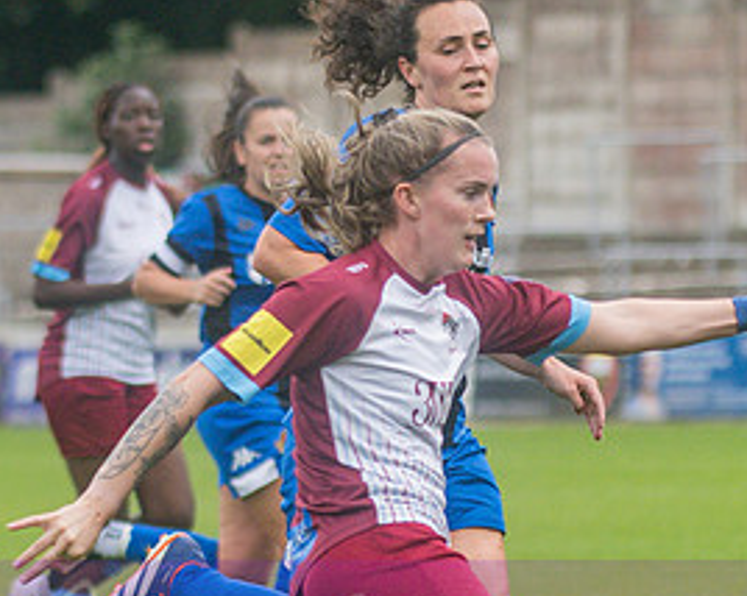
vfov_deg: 2.7
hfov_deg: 3.4
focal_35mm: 564
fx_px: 12460
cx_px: 453
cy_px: 616
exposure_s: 1/1000
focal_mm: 120
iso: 320
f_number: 4
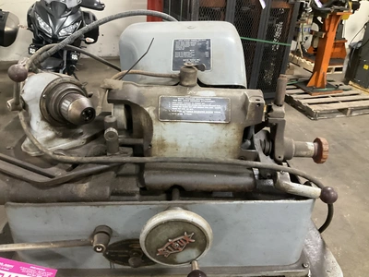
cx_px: 184
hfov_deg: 61.7
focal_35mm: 29
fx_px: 309
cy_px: 138
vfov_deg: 48.2
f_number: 1.8
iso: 320
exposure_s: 1/30
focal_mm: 3
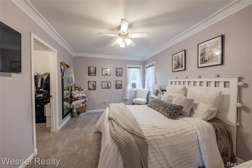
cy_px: 84
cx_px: 126
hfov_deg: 112.6
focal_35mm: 12
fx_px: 84
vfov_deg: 90.0
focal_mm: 8
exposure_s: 1/125
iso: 400
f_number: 7.1
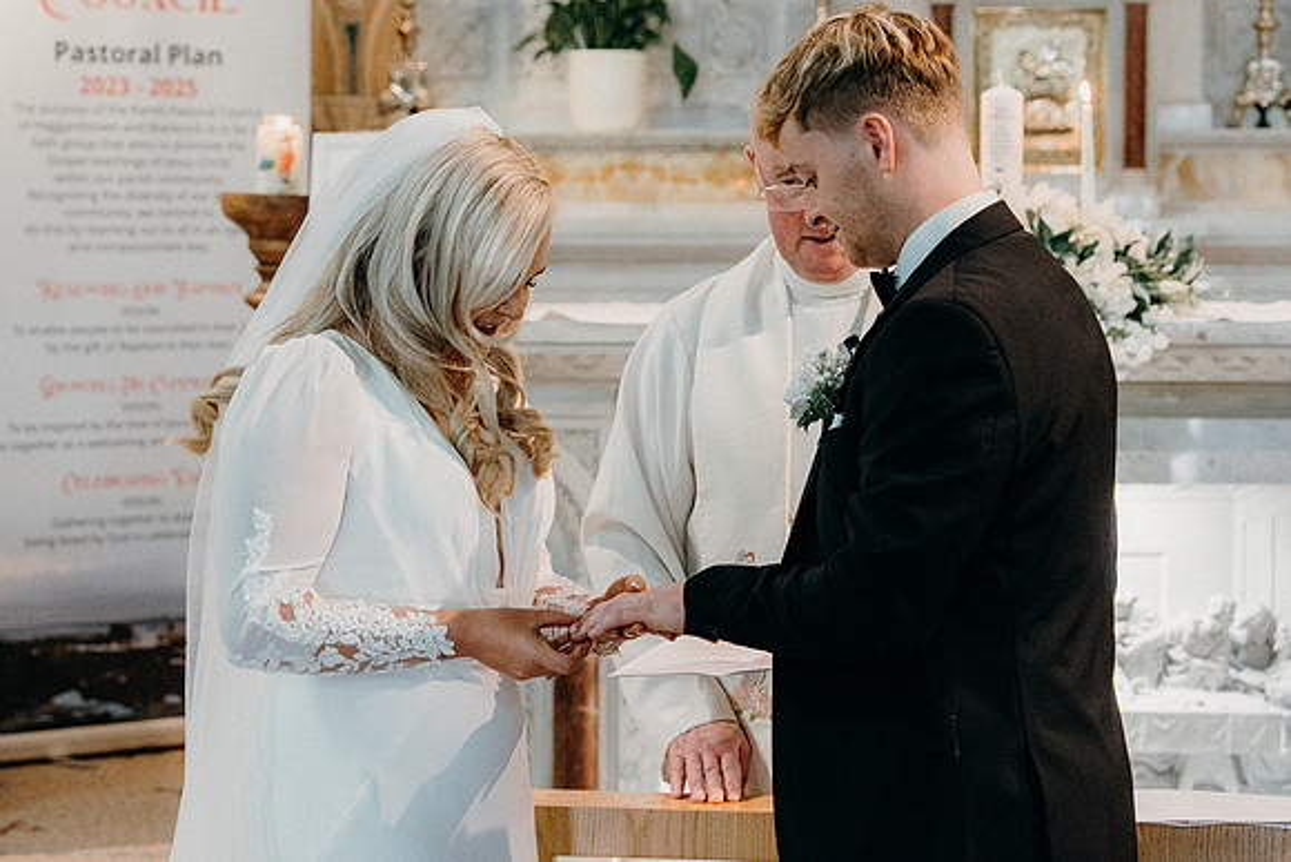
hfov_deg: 21.0
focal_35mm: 97
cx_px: 646
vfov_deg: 14.1
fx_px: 3479
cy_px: 431
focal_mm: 65
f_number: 3.5
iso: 4000
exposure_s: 1/160
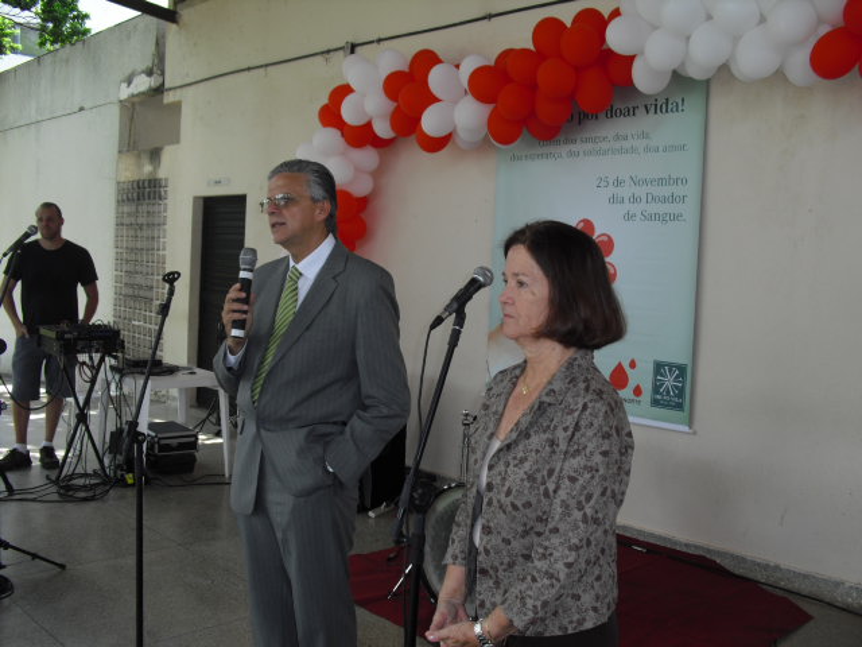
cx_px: 431
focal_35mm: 36
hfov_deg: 51.4
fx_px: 896
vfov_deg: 39.7
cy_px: 324
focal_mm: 6.3
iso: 64
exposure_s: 1/125
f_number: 3.1
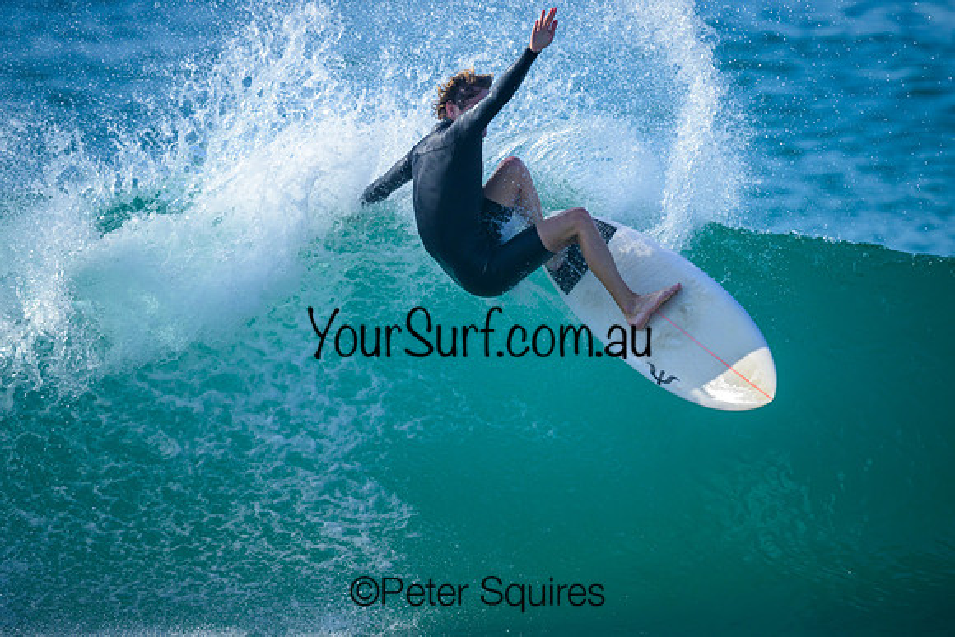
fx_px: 21226
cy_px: 318
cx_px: 478
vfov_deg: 1.7
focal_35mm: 800
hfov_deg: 2.6
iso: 450
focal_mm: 800
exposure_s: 1/2500
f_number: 6.3
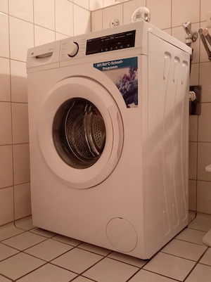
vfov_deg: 54.0
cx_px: 106
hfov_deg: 41.7
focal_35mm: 34
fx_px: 277
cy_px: 141
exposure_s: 1/12.5
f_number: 1.8
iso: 4244
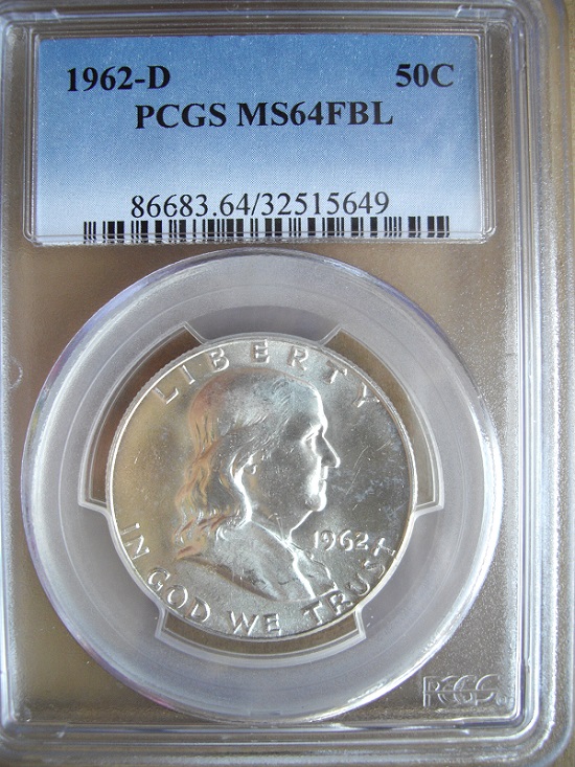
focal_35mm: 38
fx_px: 841
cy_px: 384
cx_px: 288
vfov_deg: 49.0
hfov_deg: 37.7
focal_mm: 7.9
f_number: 2.8
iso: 200
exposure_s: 1/60
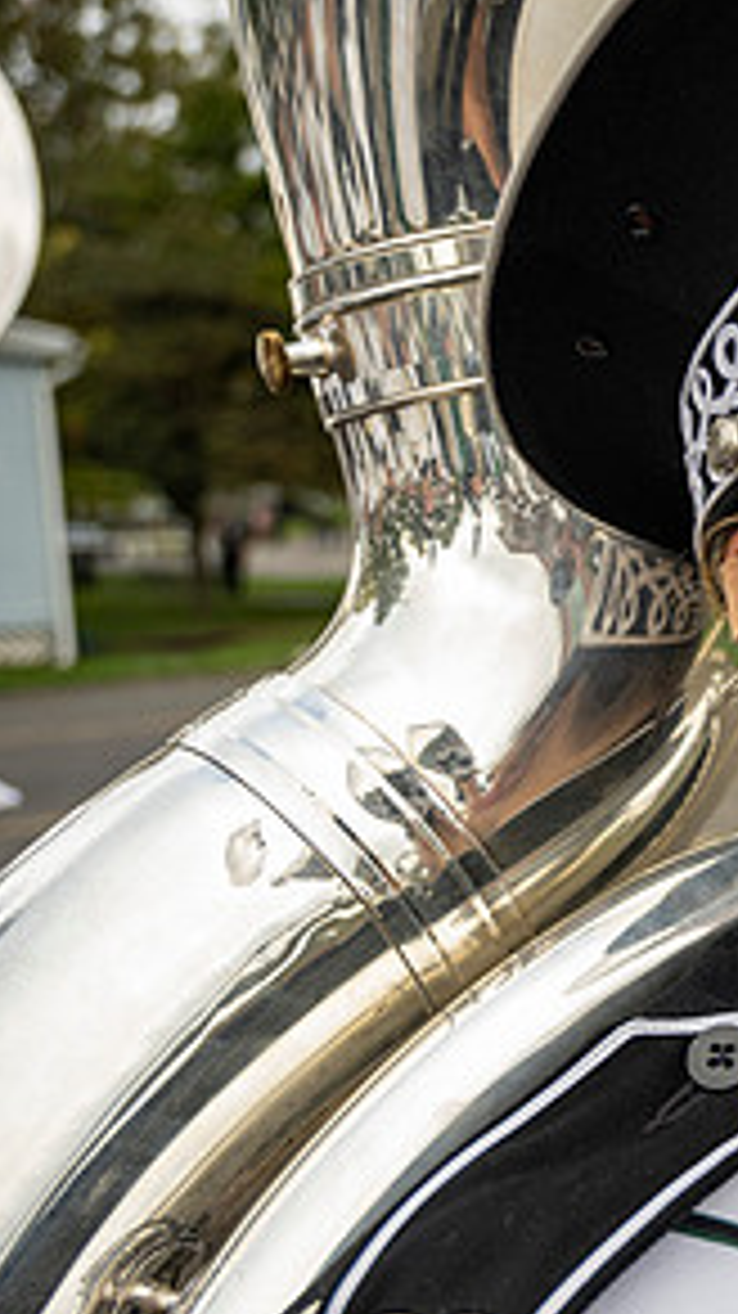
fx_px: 1741
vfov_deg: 41.3
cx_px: 1264
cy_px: 709
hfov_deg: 19.2
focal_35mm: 50
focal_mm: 24
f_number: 4
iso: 400
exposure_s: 1/800
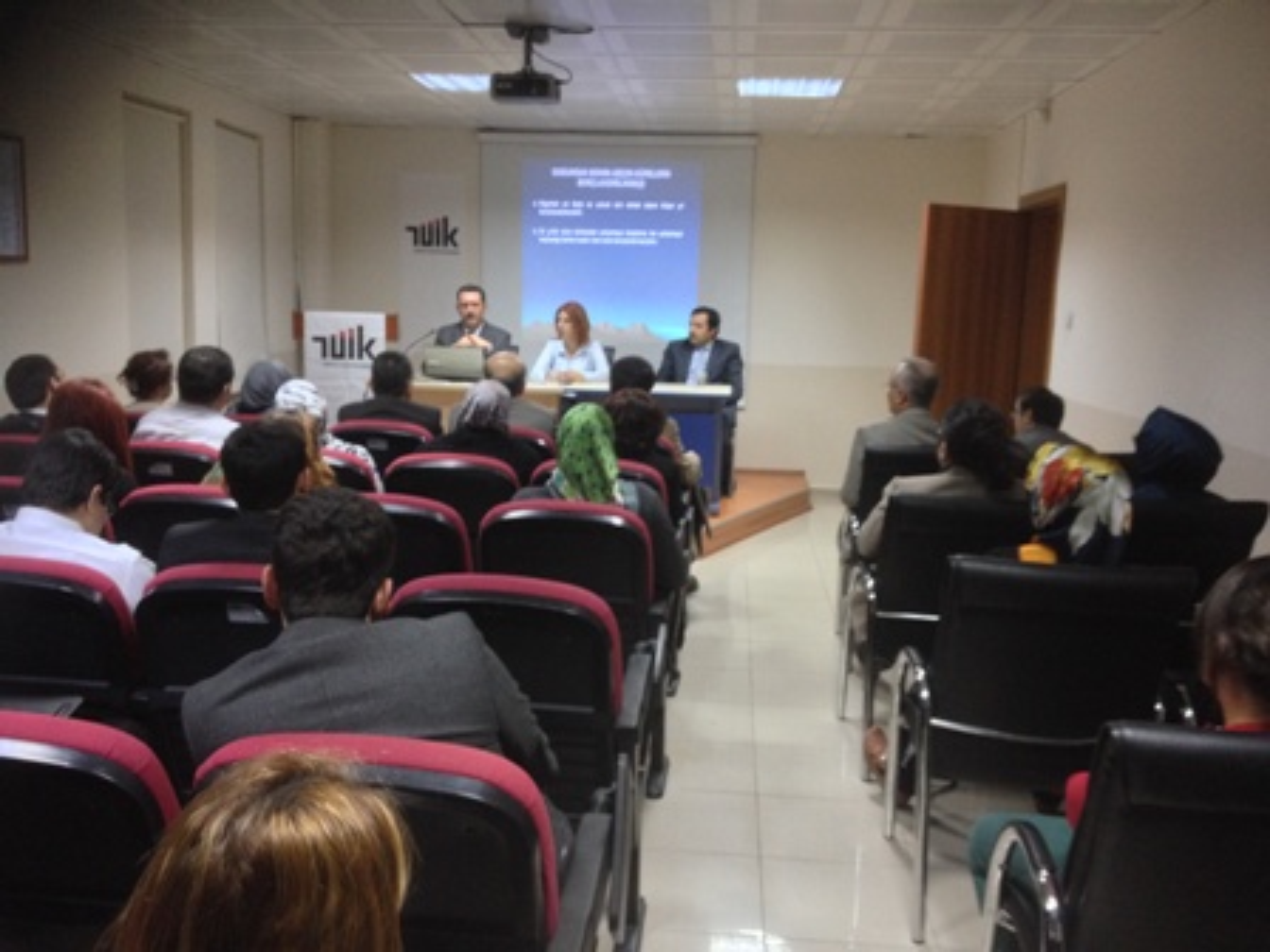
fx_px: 1284
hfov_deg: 52.6
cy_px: 476
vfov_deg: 40.7
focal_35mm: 35
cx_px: 635
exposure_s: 1/20
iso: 250
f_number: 2.4
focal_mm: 4.28
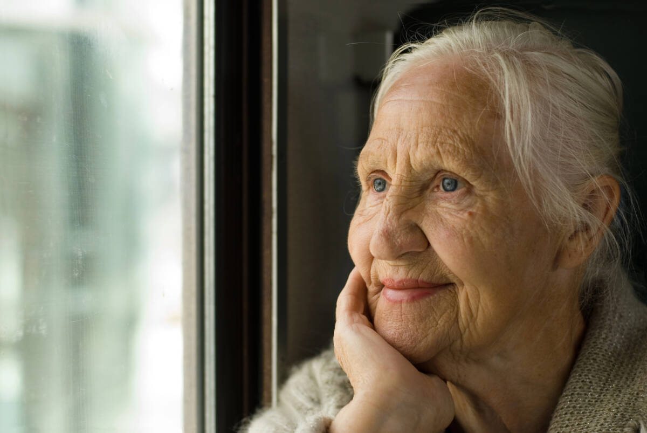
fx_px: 1349
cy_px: 216
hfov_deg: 27.0
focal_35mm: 75
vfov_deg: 18.2
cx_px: 324
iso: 125
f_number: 2.8
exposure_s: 1/200
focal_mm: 50
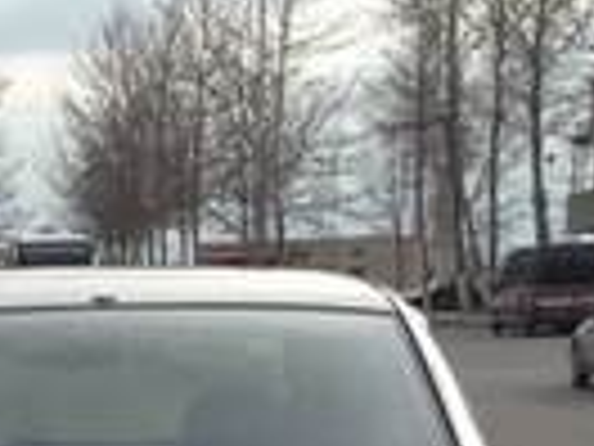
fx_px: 2128
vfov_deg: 10.9
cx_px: 40
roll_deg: -0.1
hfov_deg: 15.7
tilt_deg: -11.7
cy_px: 878
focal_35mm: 124
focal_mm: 4.12
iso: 50
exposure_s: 1/1063
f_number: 2.4
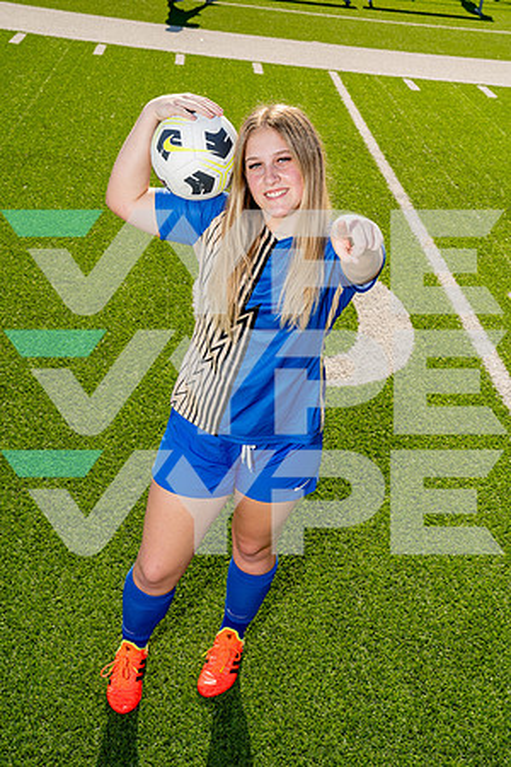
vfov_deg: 43.6
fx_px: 958
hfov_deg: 29.9
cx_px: 256
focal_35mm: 45
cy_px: 384
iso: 320
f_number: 10
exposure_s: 1/250
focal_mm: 45
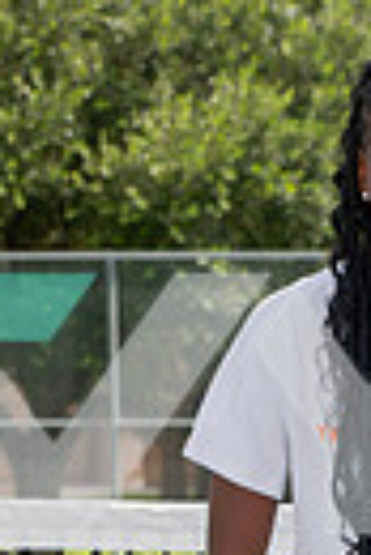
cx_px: 478
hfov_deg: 8.5
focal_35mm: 159
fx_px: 2451
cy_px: 709
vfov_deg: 12.5
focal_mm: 46
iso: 100
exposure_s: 1/400
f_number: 5.6
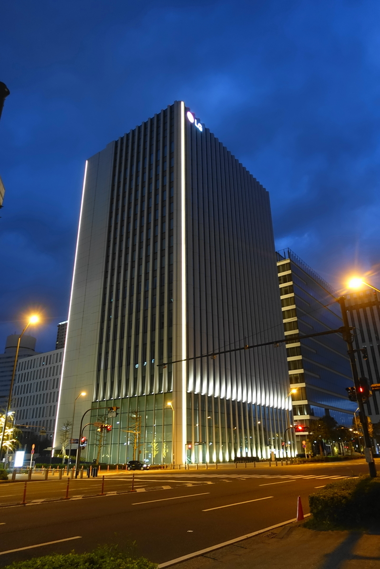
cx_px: 190
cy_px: 284
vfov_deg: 73.7
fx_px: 380
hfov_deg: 53.1
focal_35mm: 24
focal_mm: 8.8
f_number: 1.8
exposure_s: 1/25
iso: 800
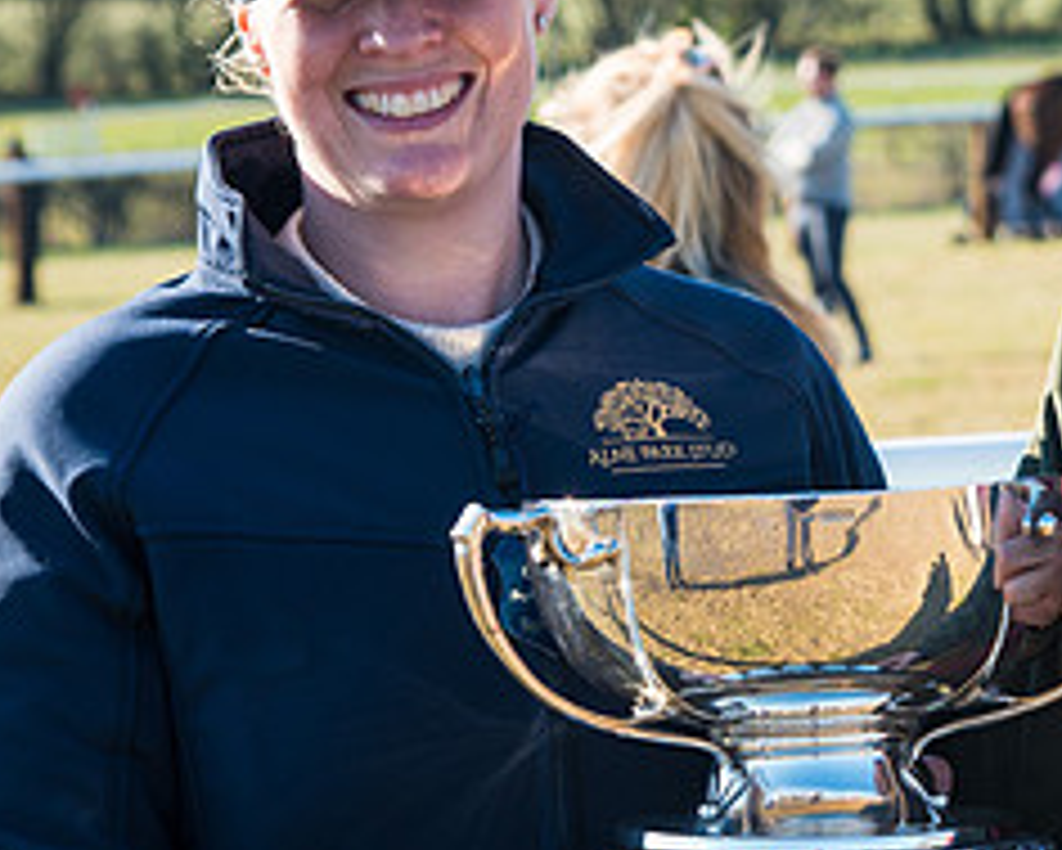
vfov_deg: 8.2
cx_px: 1044
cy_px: 346
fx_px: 5911
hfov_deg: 10.2
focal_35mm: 188
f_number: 5
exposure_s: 1/250
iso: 125
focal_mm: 70
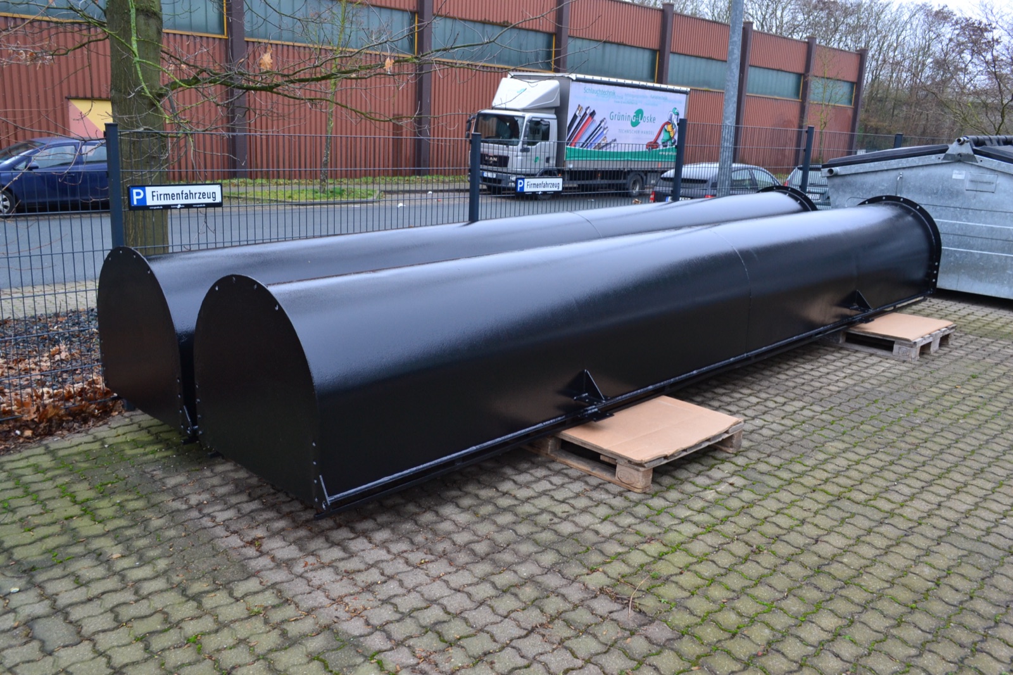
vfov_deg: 43.6
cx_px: 506
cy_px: 338
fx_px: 844
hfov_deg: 61.9
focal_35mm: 30
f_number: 8
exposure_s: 1/60
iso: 560
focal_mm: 20
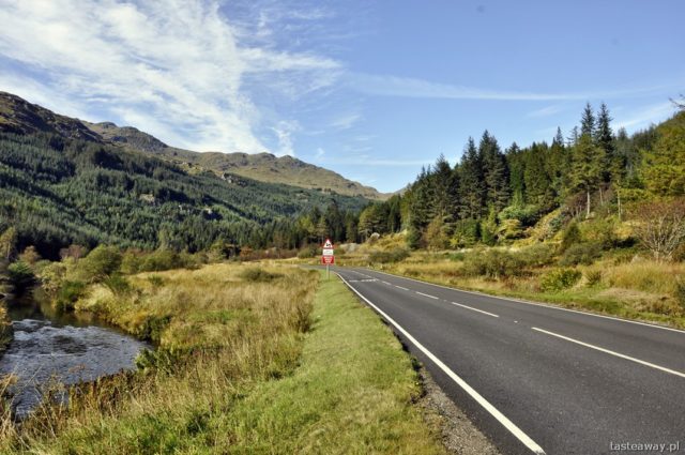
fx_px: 570
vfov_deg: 43.5
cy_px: 228
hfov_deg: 62.0
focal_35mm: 30
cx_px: 342
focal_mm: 20
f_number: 11
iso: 200
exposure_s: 1/125
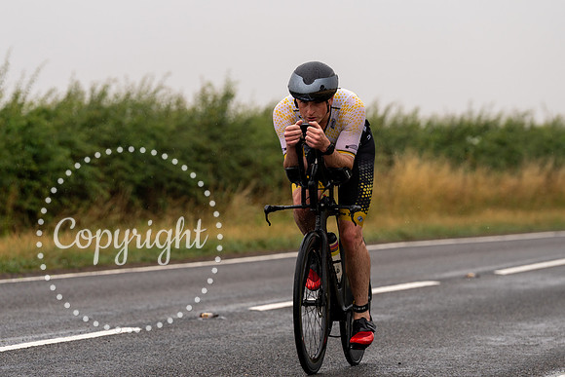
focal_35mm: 220
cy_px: 178
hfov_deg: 9.3
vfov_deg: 6.2
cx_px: 315
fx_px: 3461
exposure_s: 1/1000
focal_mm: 170
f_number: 4
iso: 100
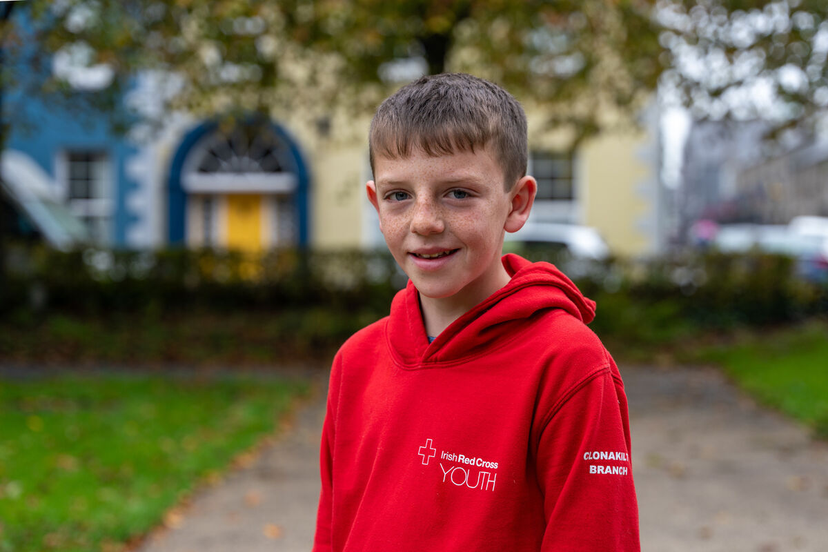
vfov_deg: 23.6
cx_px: 414
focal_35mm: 58
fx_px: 1322
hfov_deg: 34.8
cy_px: 276
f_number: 2.8
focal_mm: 57.5
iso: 125
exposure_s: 1/160
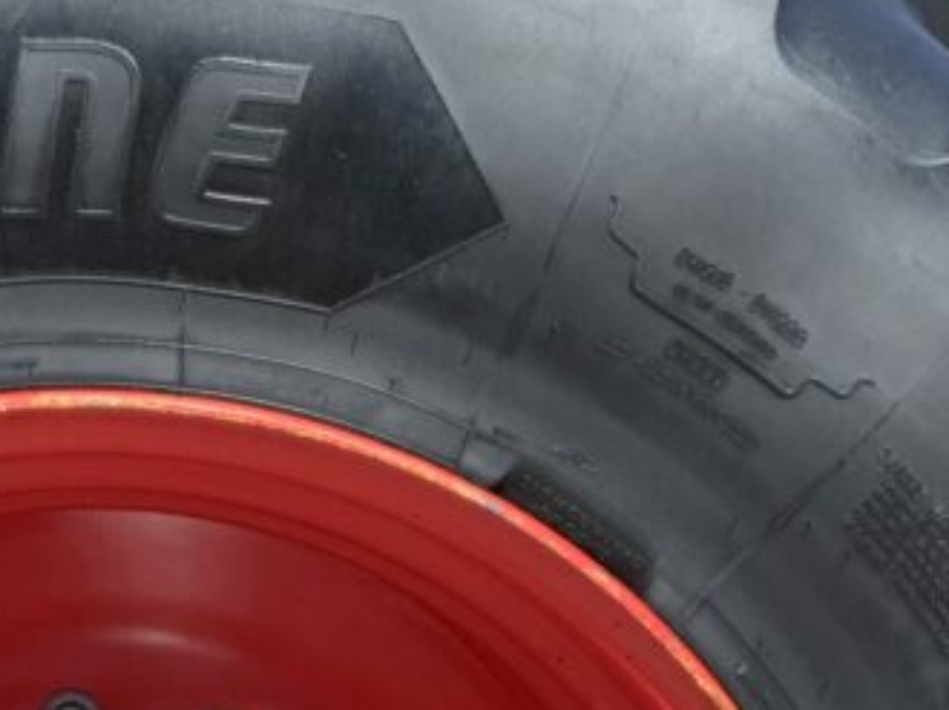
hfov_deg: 21.6
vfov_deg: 15.5
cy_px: 954
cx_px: 259
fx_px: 2466
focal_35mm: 90
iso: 16
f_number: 1.8
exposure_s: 1/749
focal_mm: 3
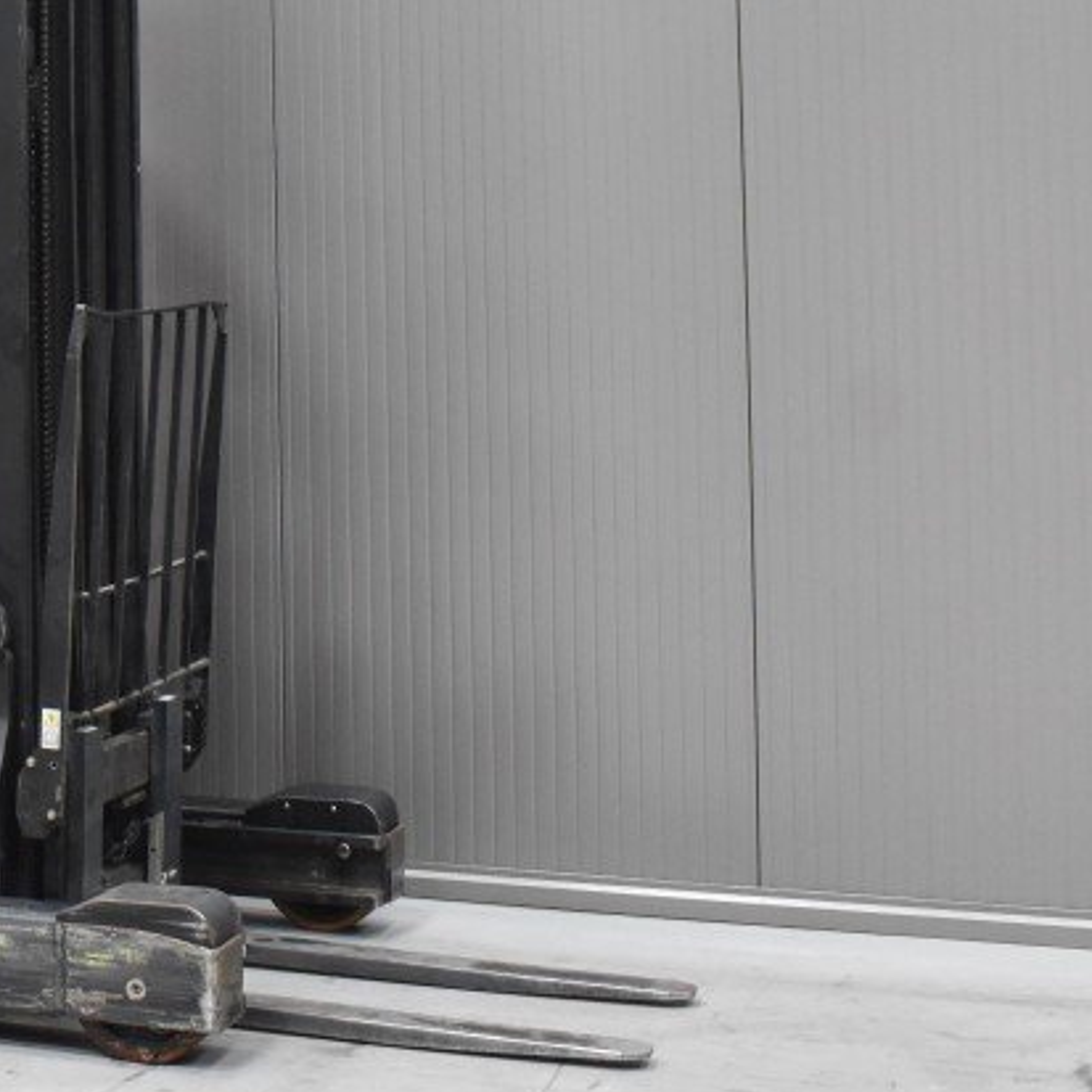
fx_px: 2641
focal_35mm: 74
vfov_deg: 22.7
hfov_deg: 22.3
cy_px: 95
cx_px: -48
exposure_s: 1/25
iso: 1600
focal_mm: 20
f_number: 5.6
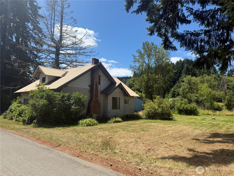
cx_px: 117
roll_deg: -0.9
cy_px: 88
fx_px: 162
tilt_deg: +7.7
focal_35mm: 24
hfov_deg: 71.6
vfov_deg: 56.8
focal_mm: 6.76
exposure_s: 1/3279
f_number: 1.78
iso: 80
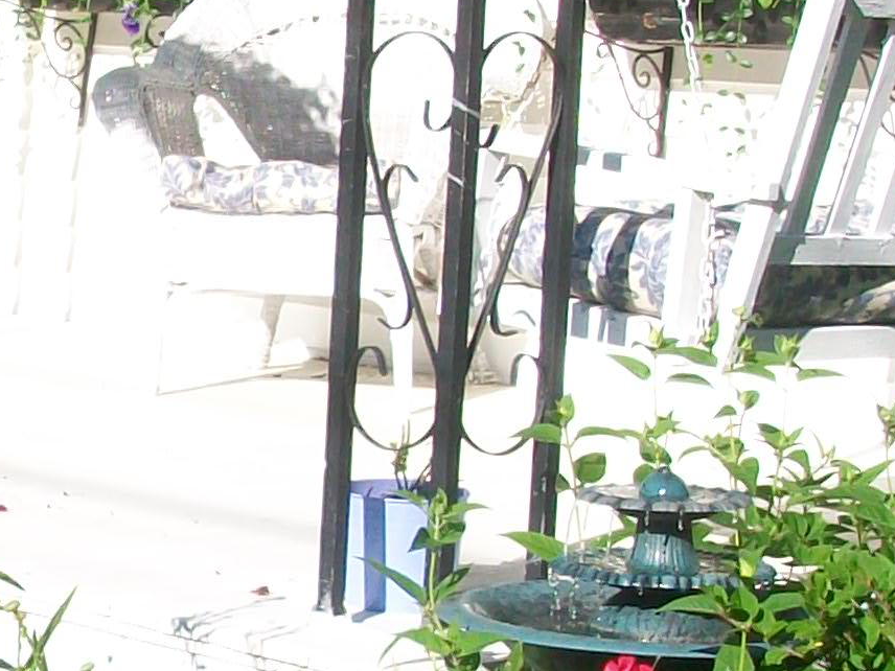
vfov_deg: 10.8
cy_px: 338
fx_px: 3542
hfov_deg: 14.0
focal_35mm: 137
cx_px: -170
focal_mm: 5.7
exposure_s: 1/200
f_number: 5.5
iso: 64
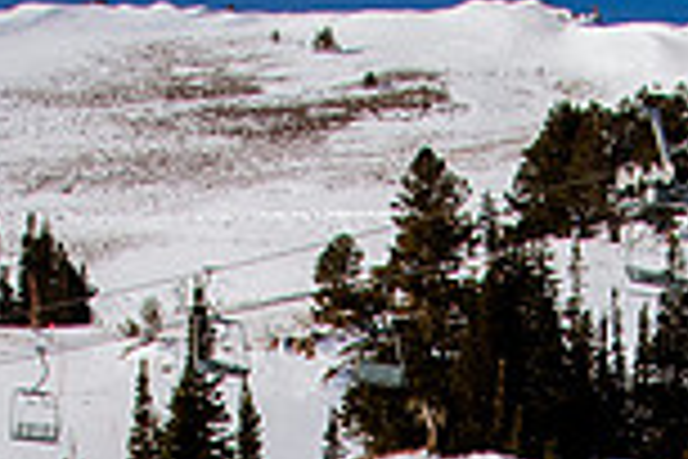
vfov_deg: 6.2
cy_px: 1246
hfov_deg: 9.9
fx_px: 3956
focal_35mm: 207
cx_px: 594
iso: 400
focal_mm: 24
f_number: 5.6
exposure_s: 1/5000
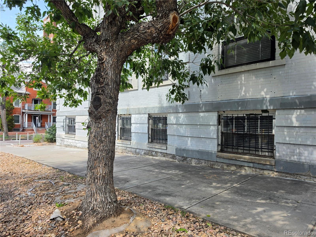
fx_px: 210
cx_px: 158
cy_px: 118
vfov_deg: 58.9
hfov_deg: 73.9
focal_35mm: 23
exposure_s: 1/210
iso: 10
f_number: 1.4
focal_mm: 6.5
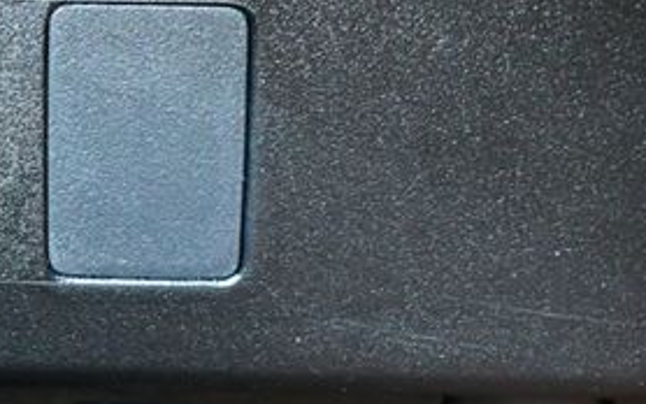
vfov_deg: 10.7
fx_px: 2149
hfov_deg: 16.9
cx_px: 86
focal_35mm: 122
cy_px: 231
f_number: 4
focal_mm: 26
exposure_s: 1/60
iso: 5000
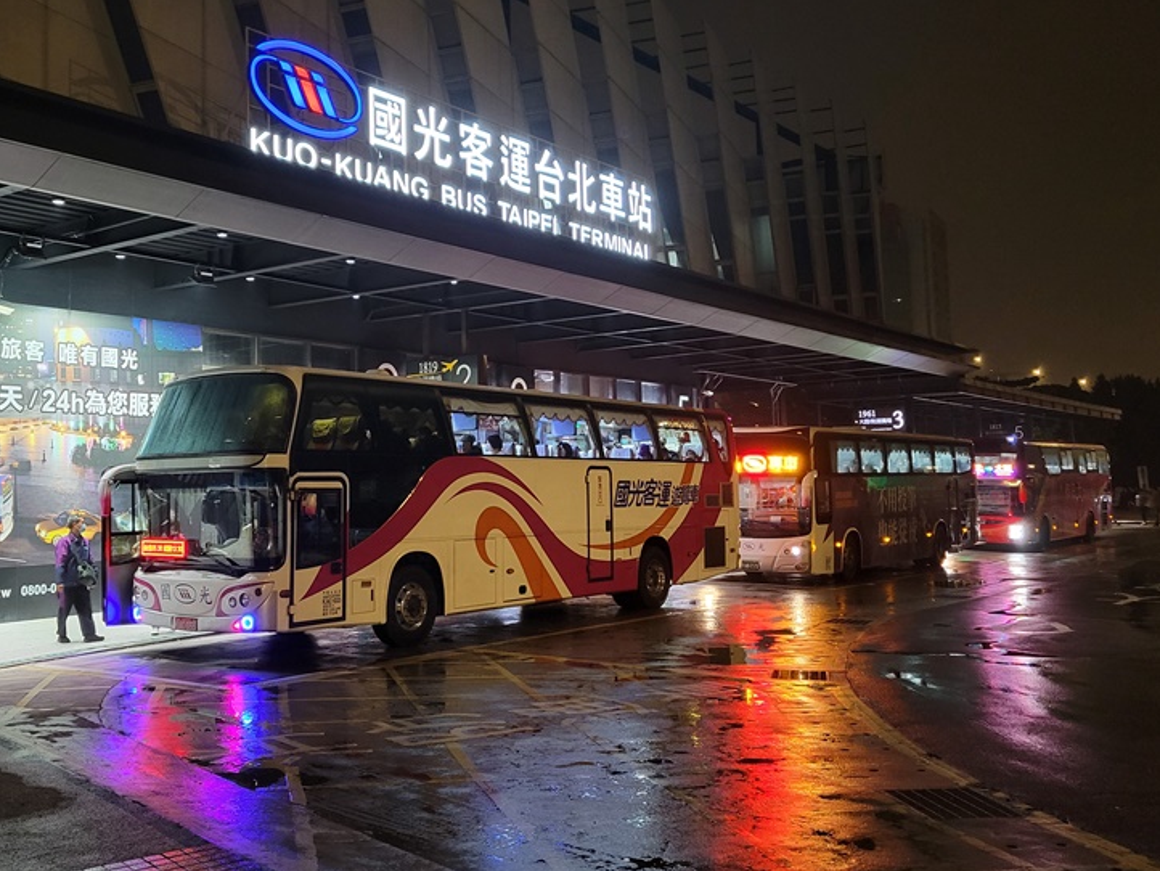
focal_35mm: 36
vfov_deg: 39.6
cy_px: 378
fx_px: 1207
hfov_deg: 50.9
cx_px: 442
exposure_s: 1/39
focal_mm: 5.4
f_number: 1.8
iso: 500
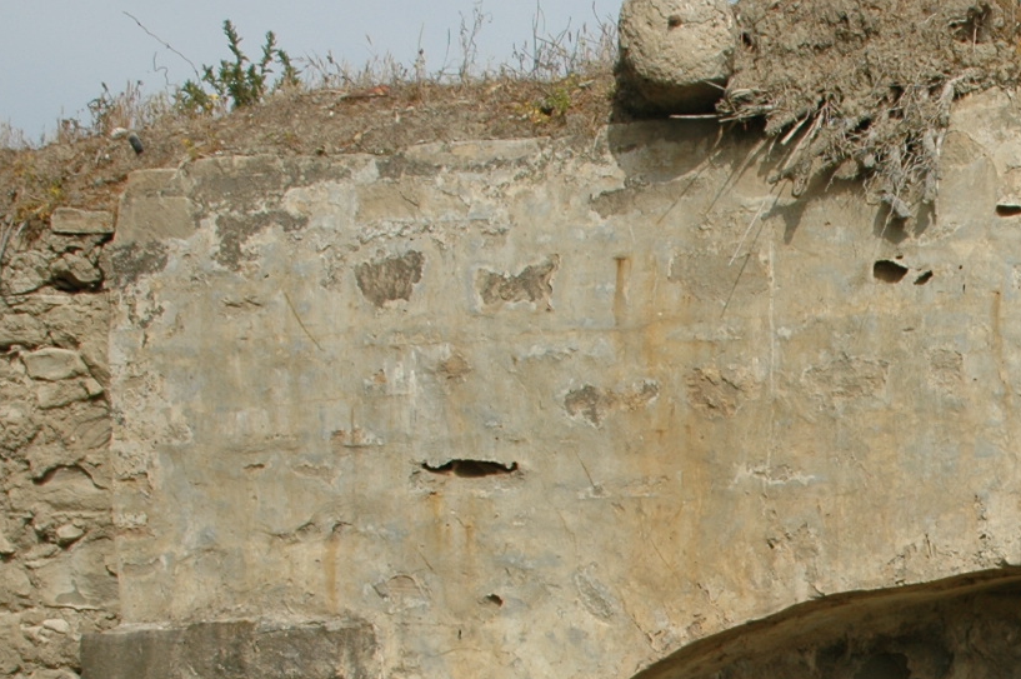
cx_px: 1155
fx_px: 2097
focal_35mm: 74
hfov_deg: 25.2
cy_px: 800
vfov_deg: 17.6
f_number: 10
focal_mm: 18
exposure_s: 1/400
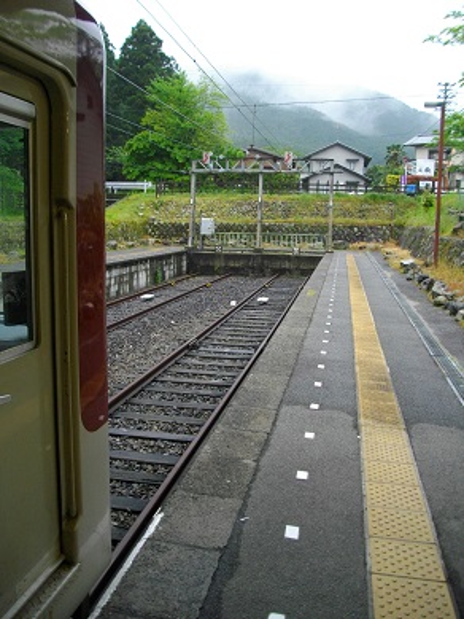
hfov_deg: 44.2
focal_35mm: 32
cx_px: 232
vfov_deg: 56.8
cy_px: 310
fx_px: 572
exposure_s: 1/100
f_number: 2.9
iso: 200
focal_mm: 5.7
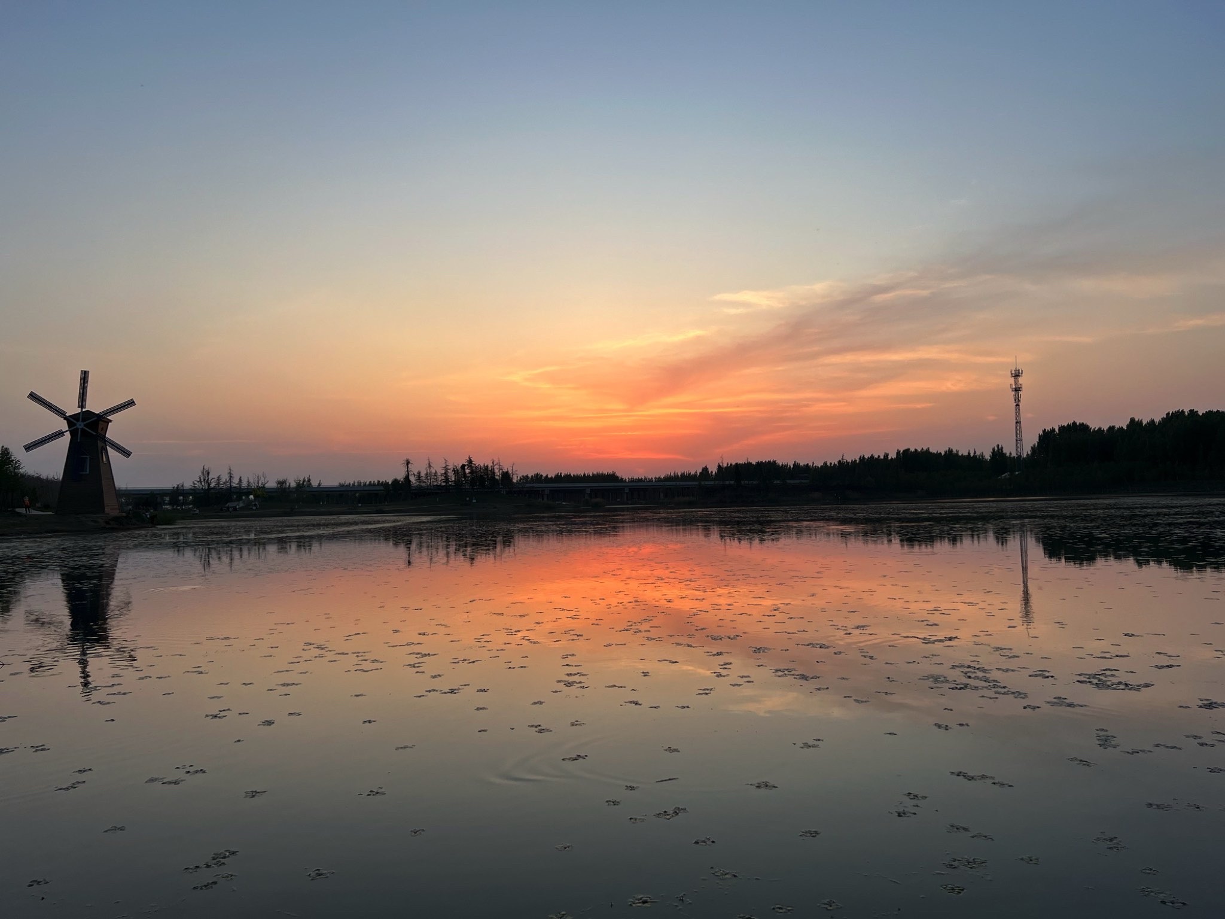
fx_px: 920
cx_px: 612
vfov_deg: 53.1
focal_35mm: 26
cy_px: 460
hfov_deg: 67.3
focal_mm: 5.7
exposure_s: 1/448
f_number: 1.5
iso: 50
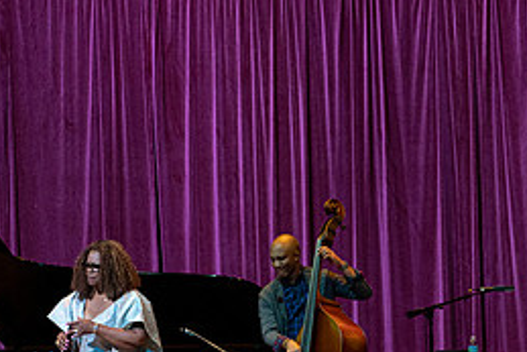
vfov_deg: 4.9
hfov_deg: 7.4
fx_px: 4072
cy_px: 308
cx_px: 269
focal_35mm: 278
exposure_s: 1/320
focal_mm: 124
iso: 2500
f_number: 5.6
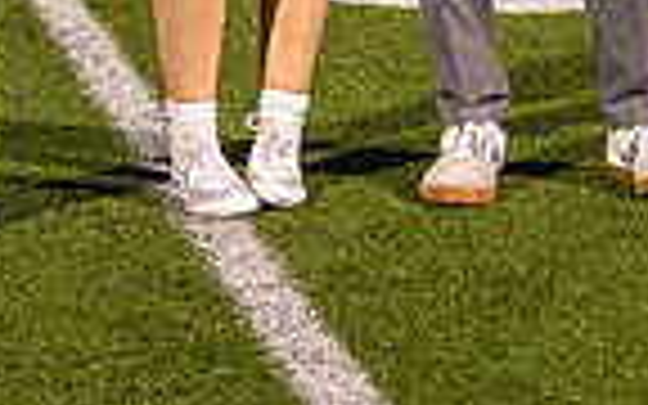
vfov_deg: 4.3
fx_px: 5280
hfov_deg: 7.0
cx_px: 212
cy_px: -590
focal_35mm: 299
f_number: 4
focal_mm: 94
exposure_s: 1/125
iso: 640
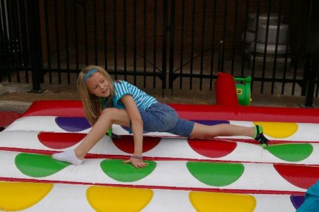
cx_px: 160
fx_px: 438
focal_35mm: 50
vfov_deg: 27.2
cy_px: 106
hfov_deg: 40.0
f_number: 9.5
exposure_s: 1/90
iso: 200
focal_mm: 33
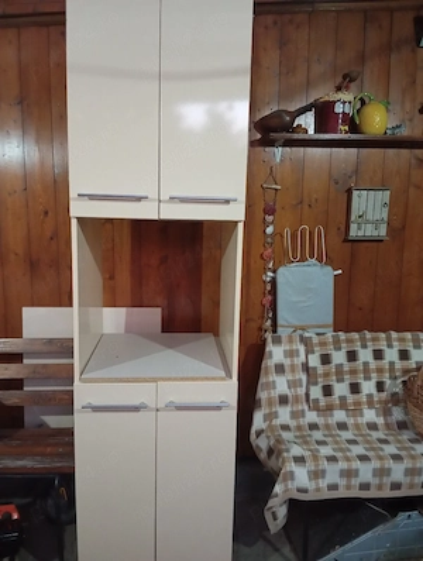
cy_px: 280
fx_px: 455
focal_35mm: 28
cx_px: 212
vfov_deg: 63.4
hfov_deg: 49.9
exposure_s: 1/20
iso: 5101
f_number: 1.8
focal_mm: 4.22
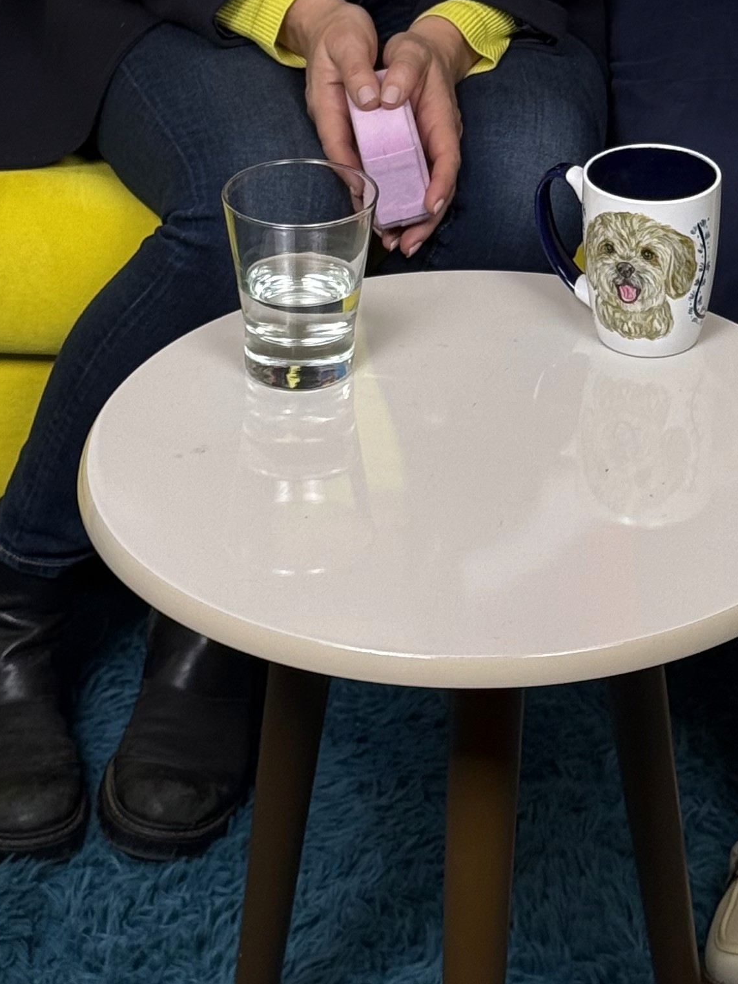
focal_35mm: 127
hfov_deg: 11.6
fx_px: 3610
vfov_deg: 14.9
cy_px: -231
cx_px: 615
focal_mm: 6.76
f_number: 1.78
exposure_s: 1/100
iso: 50
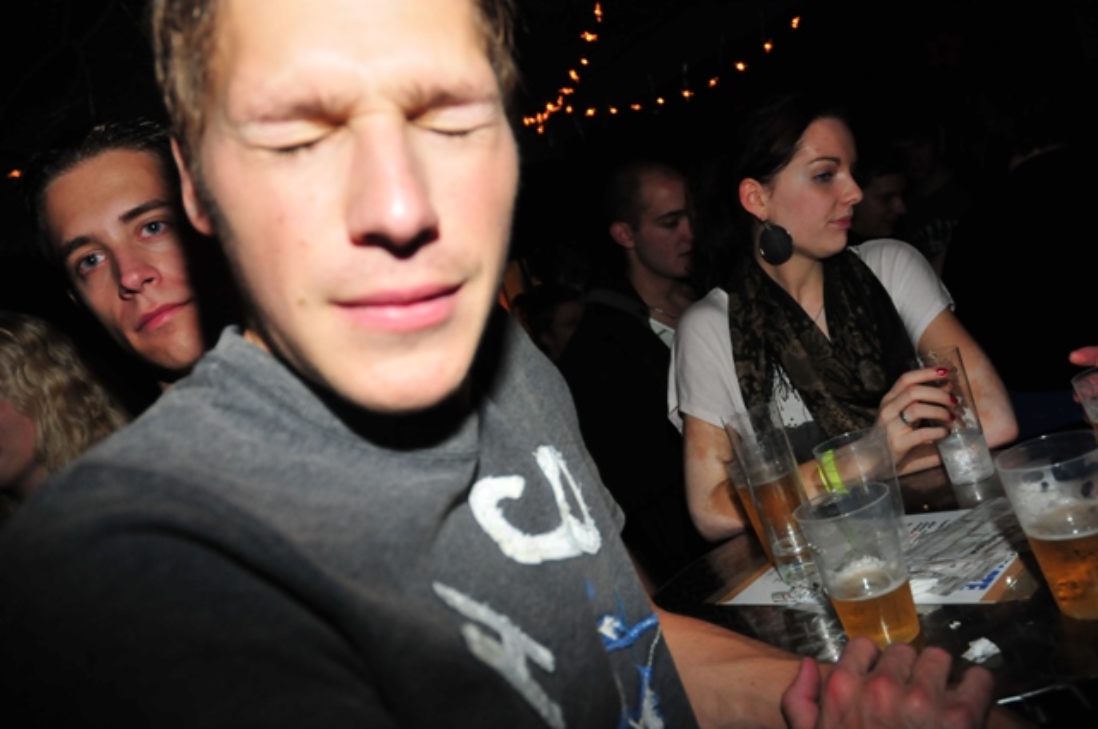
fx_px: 822
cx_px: 549
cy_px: 364
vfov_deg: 47.8
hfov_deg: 67.4
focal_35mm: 27
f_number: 4
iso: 800
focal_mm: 18
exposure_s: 1/60
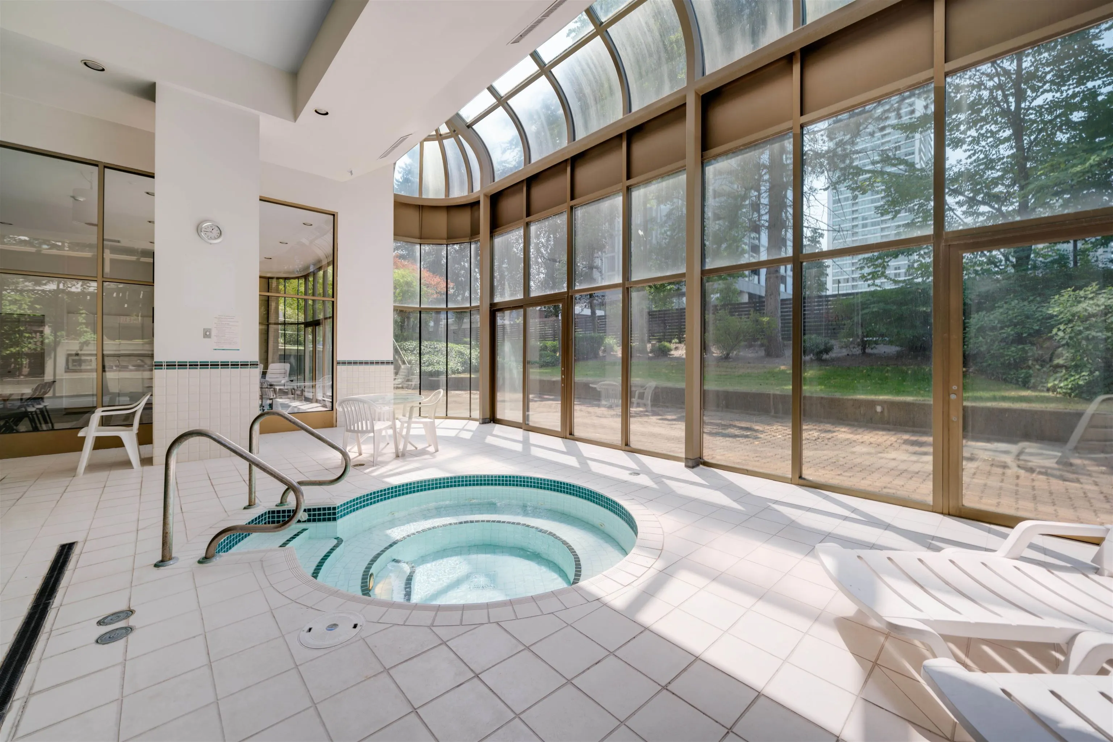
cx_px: 556
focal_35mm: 13
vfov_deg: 85.4
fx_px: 402
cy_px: 371
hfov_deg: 108.3
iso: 100
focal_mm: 13
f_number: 4
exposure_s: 1/3200
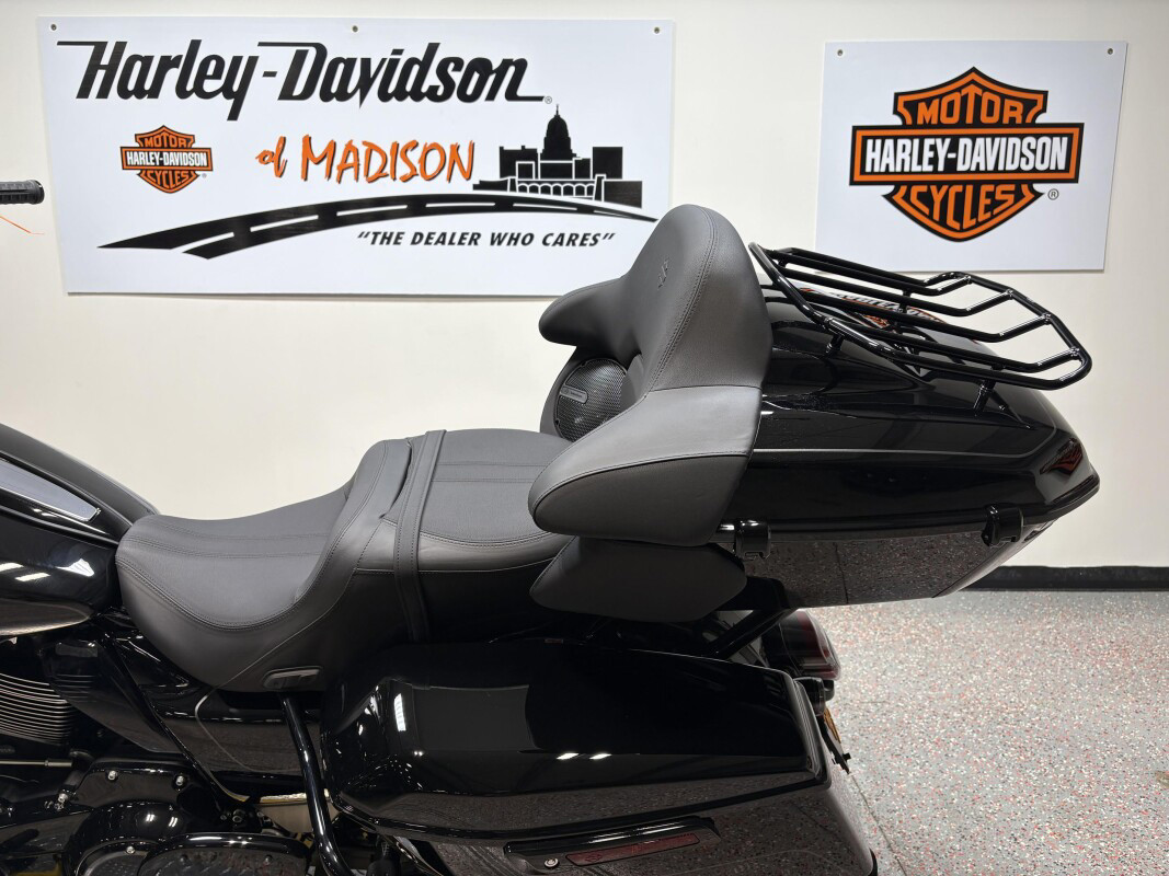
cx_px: 584
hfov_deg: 67.3
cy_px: 438
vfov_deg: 53.1
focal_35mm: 26
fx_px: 878
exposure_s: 1/120
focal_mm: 5.96
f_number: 1.6
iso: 50
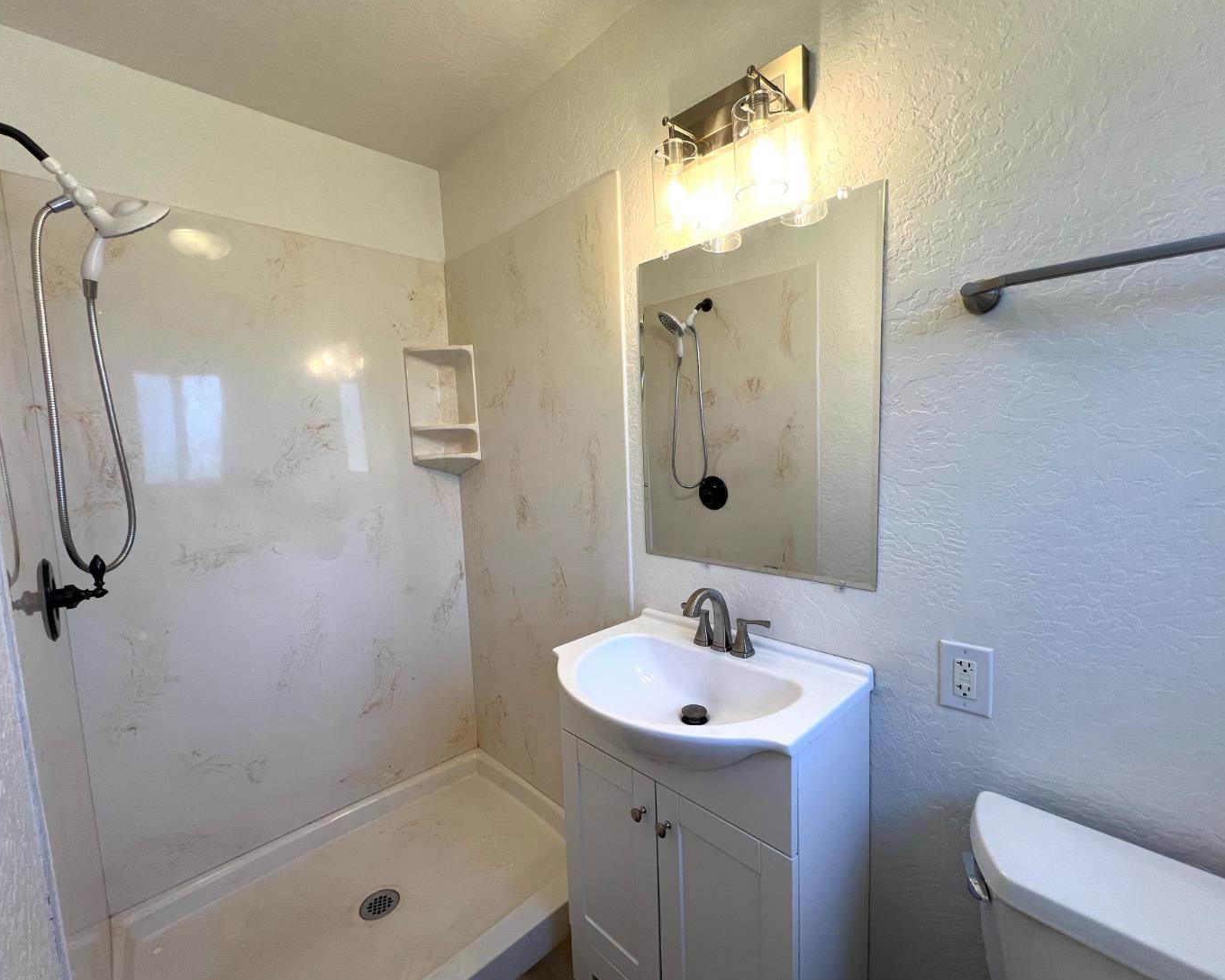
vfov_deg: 88.0
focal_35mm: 14
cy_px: 505
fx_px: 508
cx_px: 622
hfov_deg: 100.7
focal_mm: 1.57
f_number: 1.8
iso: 64
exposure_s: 1/120
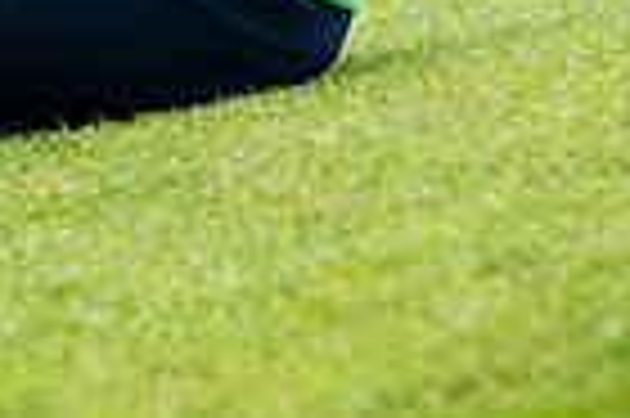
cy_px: -447
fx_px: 7149
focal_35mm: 409
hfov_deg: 5.0
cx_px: -671
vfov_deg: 3.3
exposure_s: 1/320
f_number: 4
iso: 400
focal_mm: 85
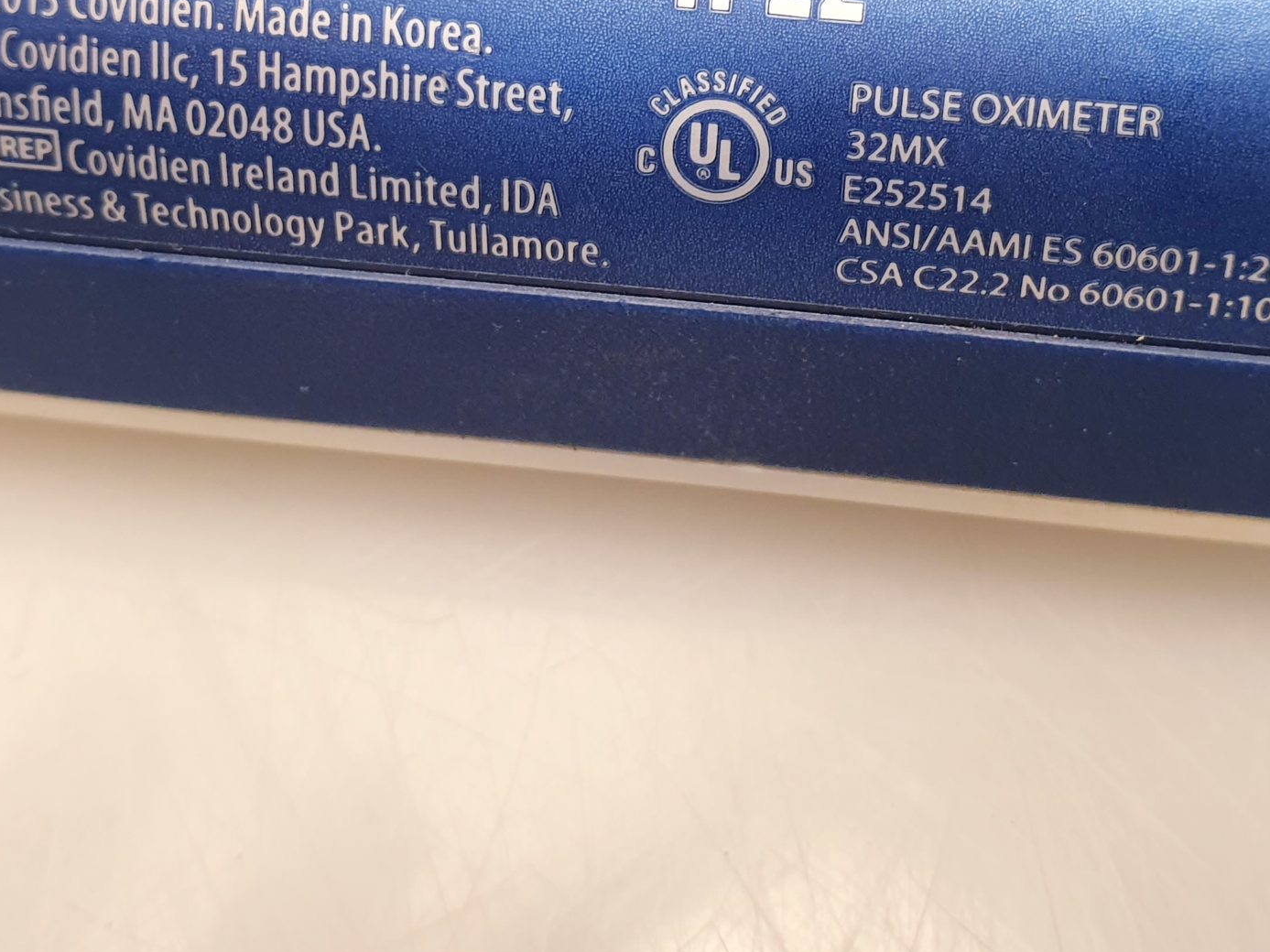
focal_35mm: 48
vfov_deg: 29.9
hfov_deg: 39.6
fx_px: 1761
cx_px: 700
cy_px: 261
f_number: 2.4
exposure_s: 1/50
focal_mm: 4.3
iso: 160
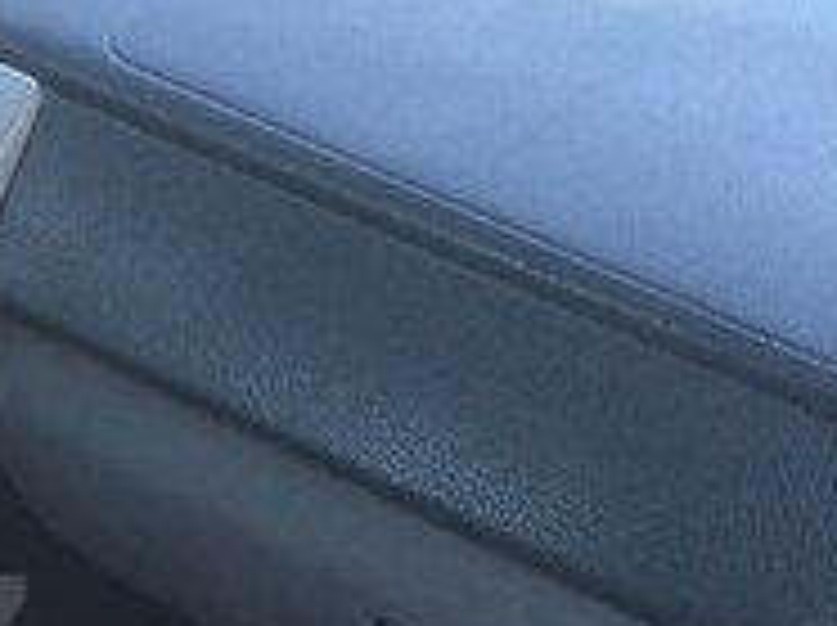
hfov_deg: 17.2
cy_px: 642
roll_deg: +0.3
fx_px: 2487
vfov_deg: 14.1
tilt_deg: -39.7
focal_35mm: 103
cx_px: -432
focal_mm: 4.15
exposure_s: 1/50
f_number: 2.2
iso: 40
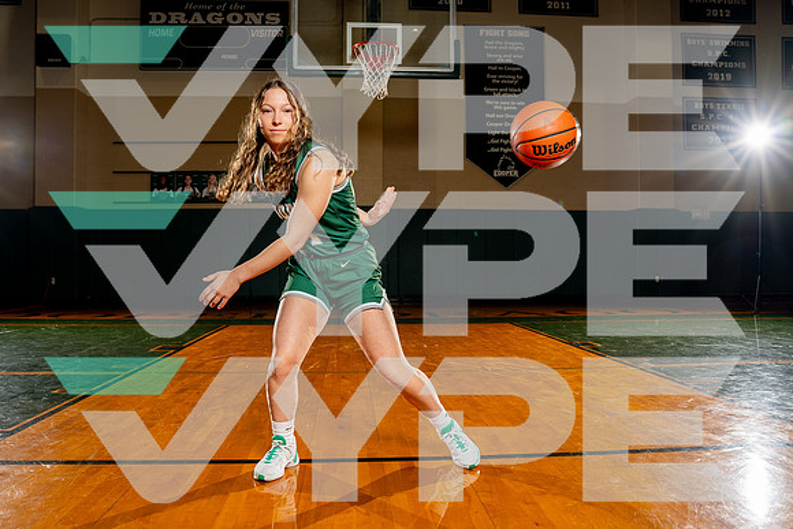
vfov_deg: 44.2
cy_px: 262
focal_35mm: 30
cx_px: 393
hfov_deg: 62.6
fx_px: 652
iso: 160
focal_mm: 28
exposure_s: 1/250
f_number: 5.6
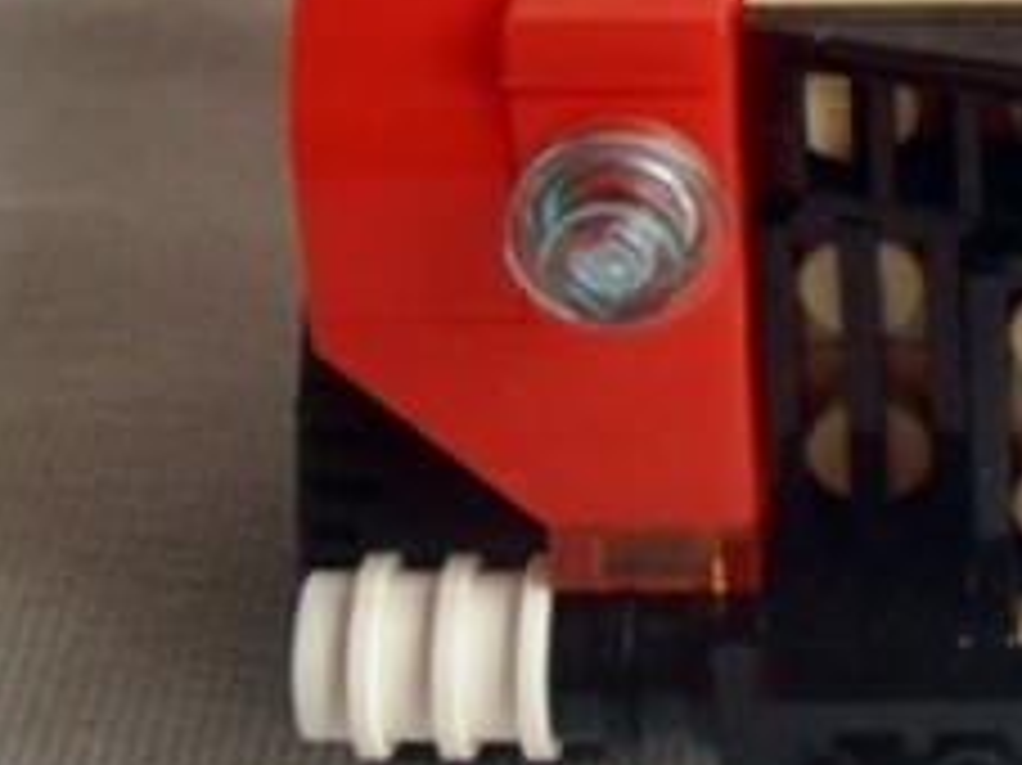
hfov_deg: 13.1
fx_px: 4338
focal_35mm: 147
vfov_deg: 9.8
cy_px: -317
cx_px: 1256
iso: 80
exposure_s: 1/40
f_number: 3.9
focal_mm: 6.61
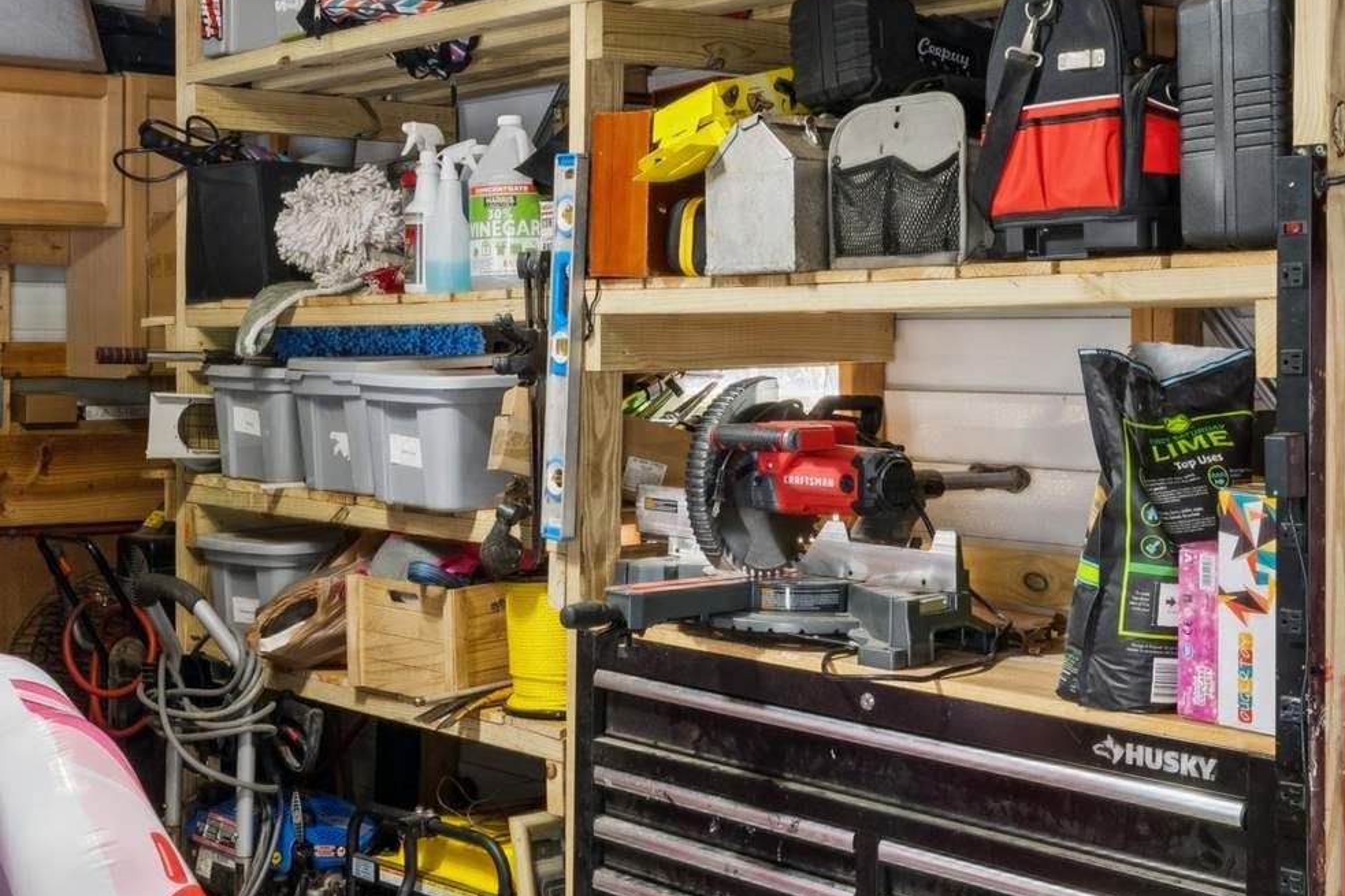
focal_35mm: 50
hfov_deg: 39.1
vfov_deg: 26.8
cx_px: 504
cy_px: 420
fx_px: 1879
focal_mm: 16.1
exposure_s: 1/6
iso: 400
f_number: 13
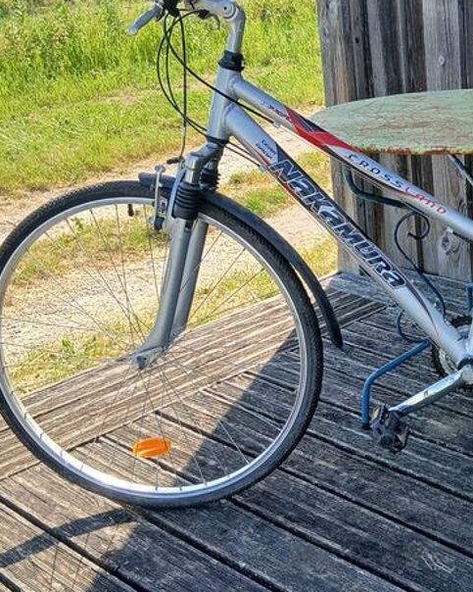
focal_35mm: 56
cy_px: 311
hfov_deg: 25.7
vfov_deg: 33.6
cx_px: 483
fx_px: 980
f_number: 1.8
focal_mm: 3.98
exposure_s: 1/100
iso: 20
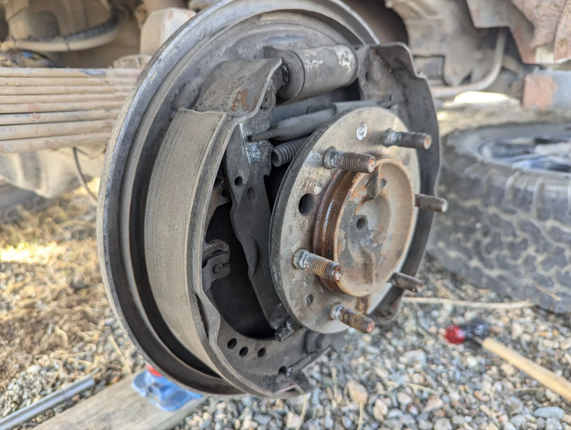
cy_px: 215
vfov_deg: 56.9
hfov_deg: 71.5
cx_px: 286
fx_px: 396
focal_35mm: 24
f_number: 1.85
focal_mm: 6.81
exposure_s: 1/94.3
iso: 69
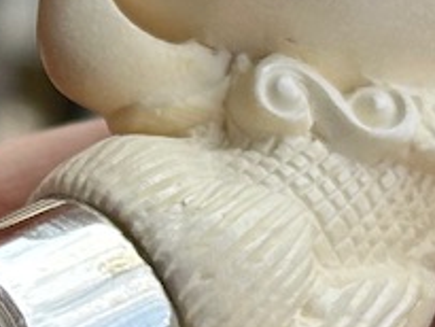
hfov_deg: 6.5
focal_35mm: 300
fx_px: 3772
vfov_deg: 5.0
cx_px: -168
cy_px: 312
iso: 64
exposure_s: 1/980
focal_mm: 6.86
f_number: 1.78
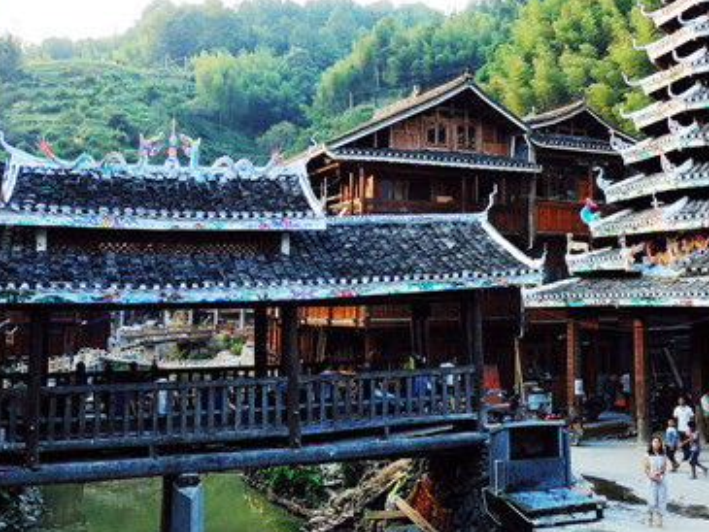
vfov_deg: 31.3
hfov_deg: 40.7
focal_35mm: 46
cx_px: 472
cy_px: 180
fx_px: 942
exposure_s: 1/30
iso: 110
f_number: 4.7
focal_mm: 4.3
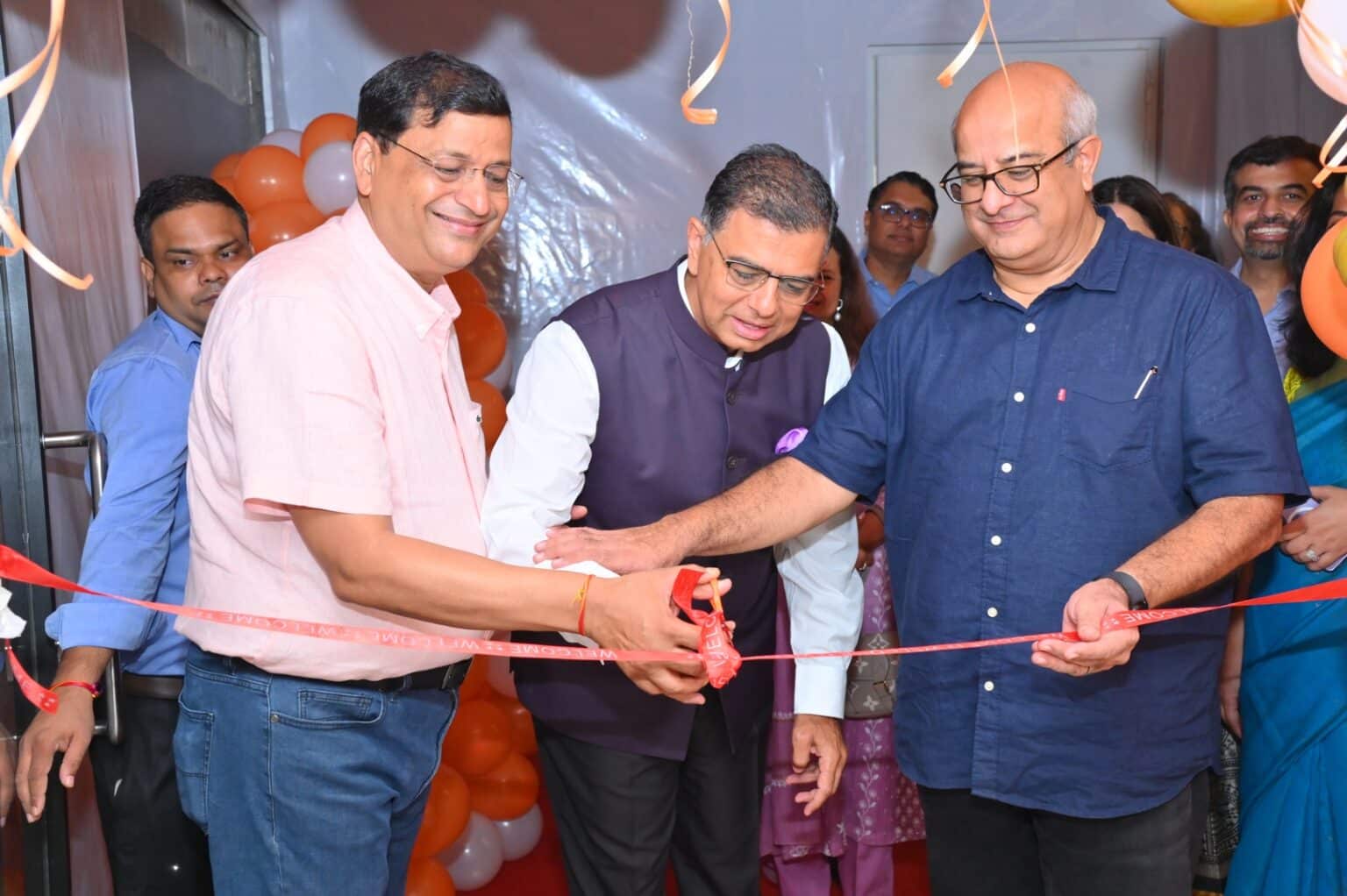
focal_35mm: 38
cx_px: 674
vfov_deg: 35.0
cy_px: 448
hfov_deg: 50.7
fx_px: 1421
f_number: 5.6
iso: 2000
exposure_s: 1/125
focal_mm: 38
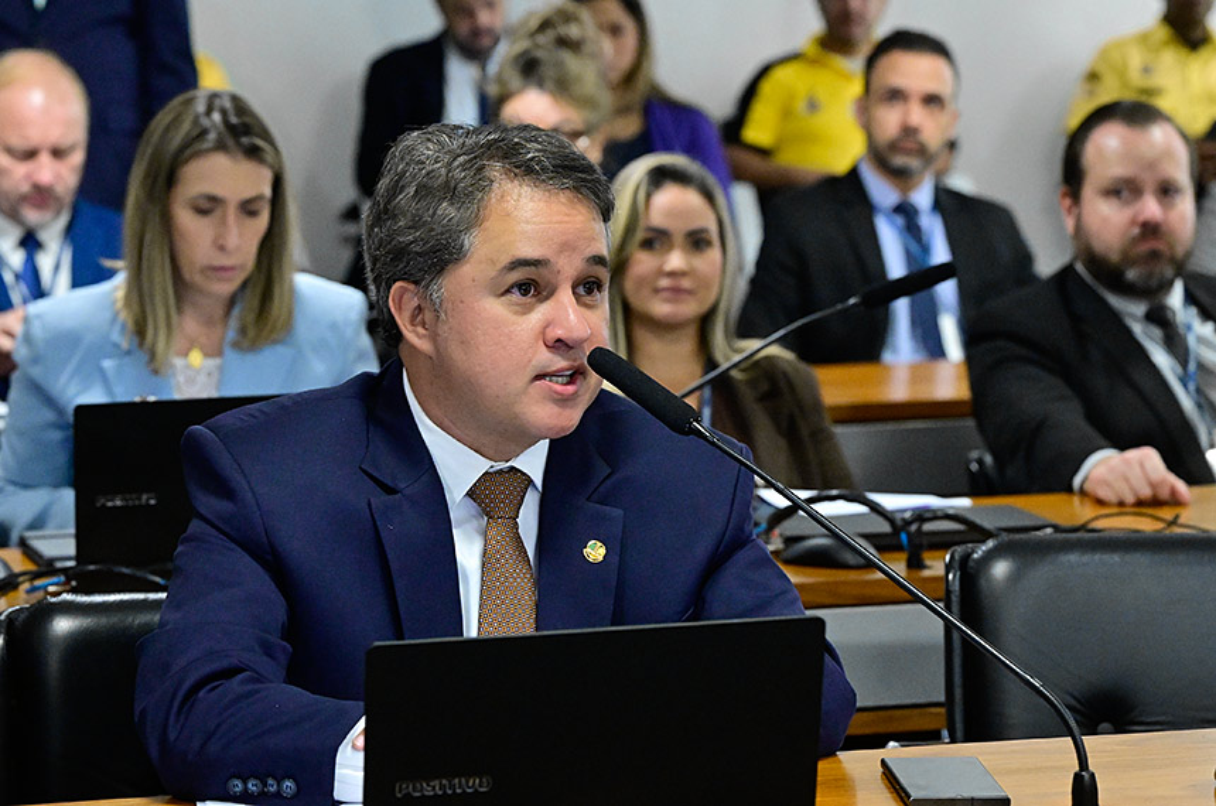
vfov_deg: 11.1
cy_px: 403
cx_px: 608
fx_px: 4147
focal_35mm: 123
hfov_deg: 16.7
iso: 4000
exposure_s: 1/160
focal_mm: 82
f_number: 4.5
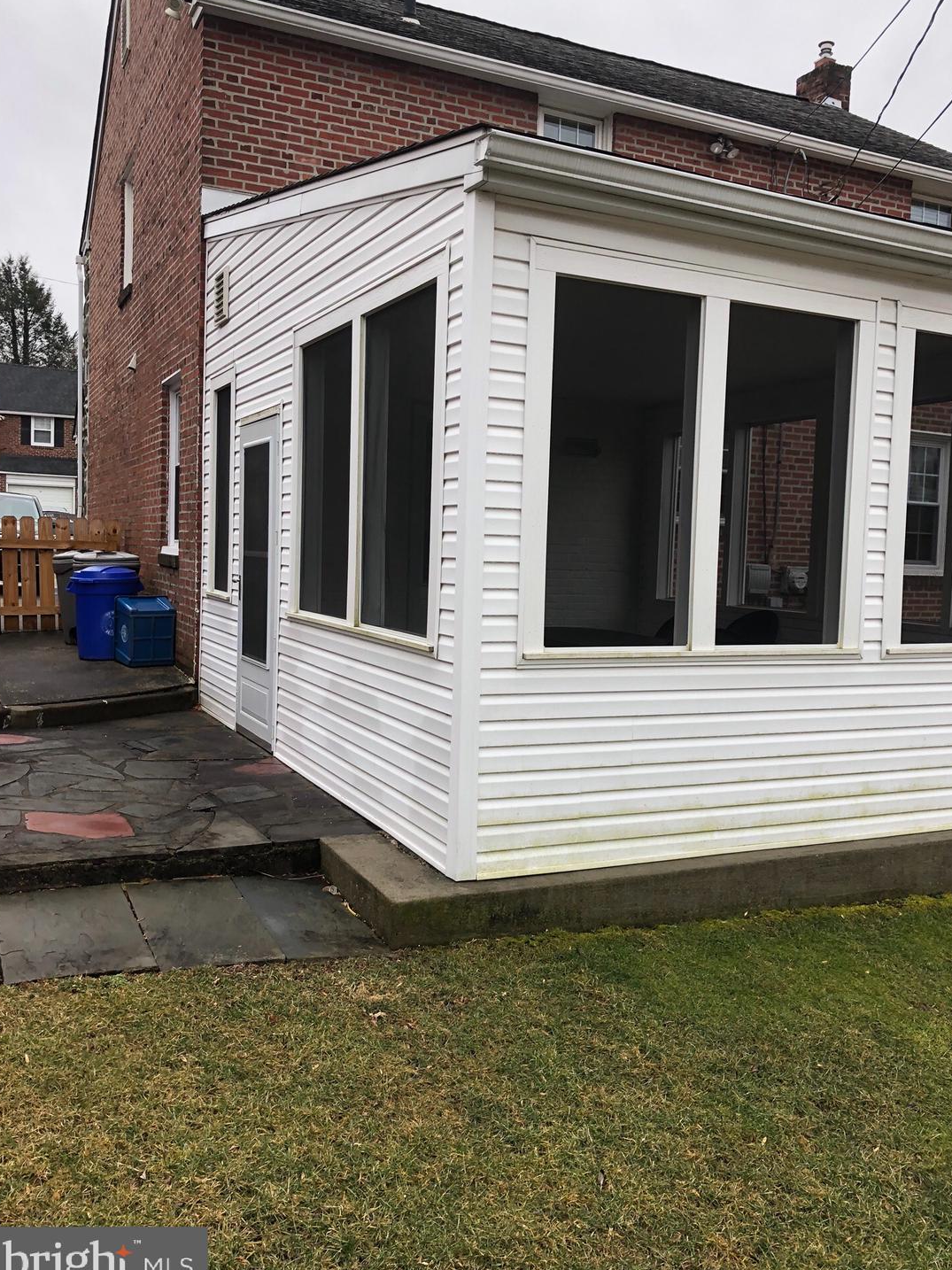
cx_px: 497
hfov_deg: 46.8
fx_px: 1100
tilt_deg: -3.2
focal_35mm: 30
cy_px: 619
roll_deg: -2.2
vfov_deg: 60.0
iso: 32
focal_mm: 3.99
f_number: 1.8
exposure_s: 1/120
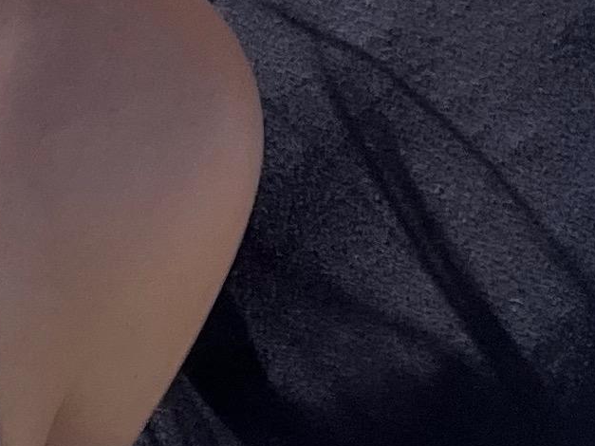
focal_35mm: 148
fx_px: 2543
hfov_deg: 12.7
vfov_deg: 8.4
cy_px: -892
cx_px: 882
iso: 32
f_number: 2.2
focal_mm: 2.71
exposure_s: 1/806
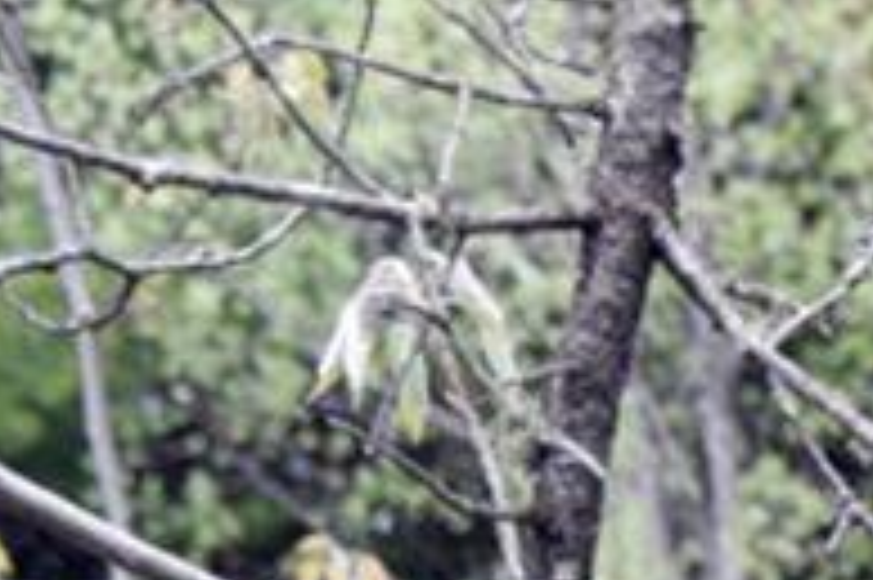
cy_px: 2244
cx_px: 2174
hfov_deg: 4.9
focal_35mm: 407
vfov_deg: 3.2
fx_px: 9858
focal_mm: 35
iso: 400
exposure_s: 1/200
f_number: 7.1
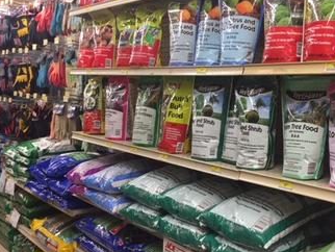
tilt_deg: -8.2
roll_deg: -2.8
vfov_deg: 34.3
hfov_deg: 44.4
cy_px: 153
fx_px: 407
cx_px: 207
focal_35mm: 42
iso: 80
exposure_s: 1/30
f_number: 2.2
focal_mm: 4.15
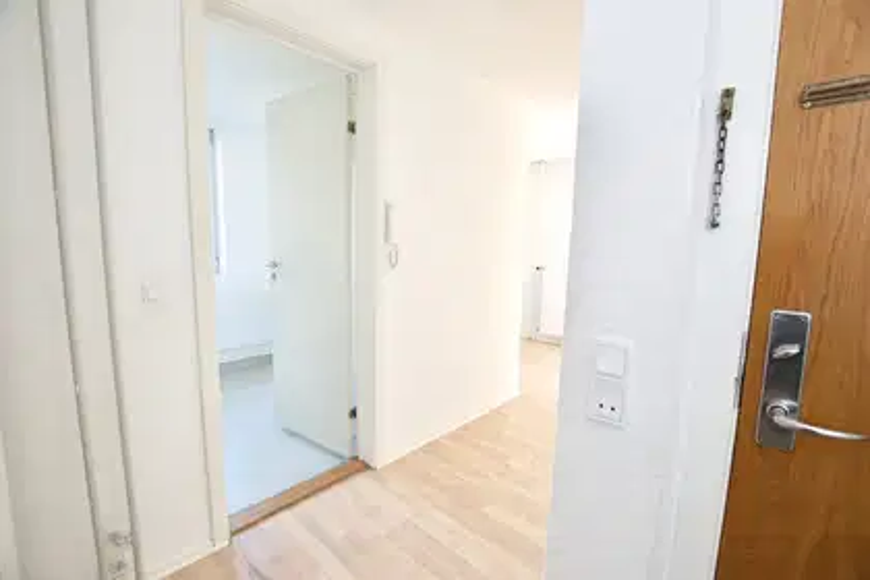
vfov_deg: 77.3
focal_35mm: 15
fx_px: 362
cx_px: 435
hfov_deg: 100.4
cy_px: 290
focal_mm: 10
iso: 400
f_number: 5.6
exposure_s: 1/100
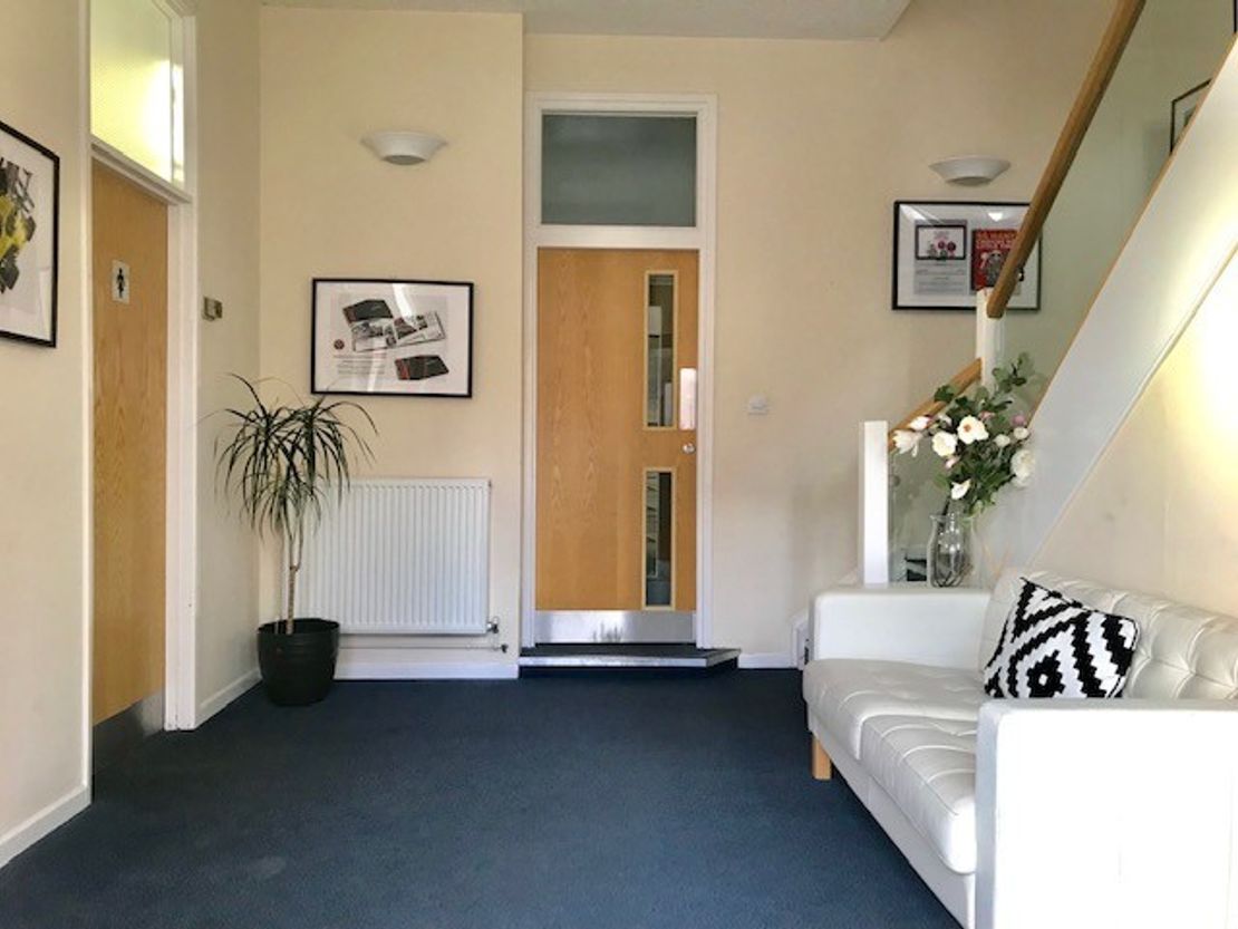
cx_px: 619
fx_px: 1002
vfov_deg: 49.8
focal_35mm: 28
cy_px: 464
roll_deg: -1.0
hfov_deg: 63.4
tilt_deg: +0.3
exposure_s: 1/33
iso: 25
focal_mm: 3.99
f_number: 1.8
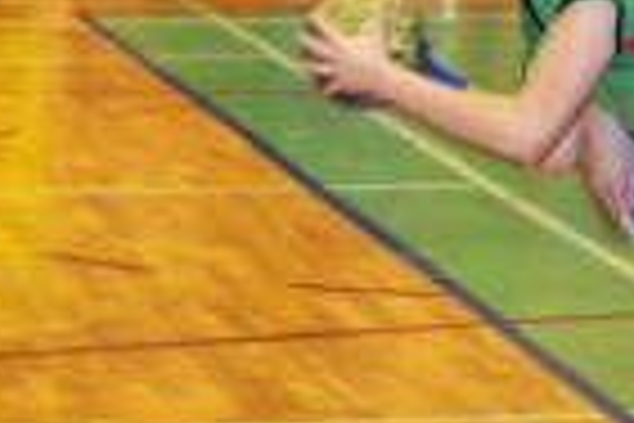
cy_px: 117
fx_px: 4314
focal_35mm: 245
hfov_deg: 8.4
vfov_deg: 5.6
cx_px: 189
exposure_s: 1/60
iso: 800
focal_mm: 46
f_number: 5.3
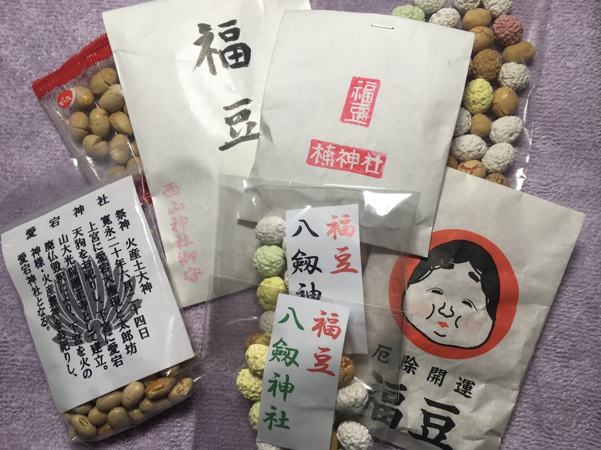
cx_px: 300
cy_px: 225
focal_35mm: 29
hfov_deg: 61.7
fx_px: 503
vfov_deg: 48.2
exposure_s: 1/120
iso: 40
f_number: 2.2
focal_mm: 4.15
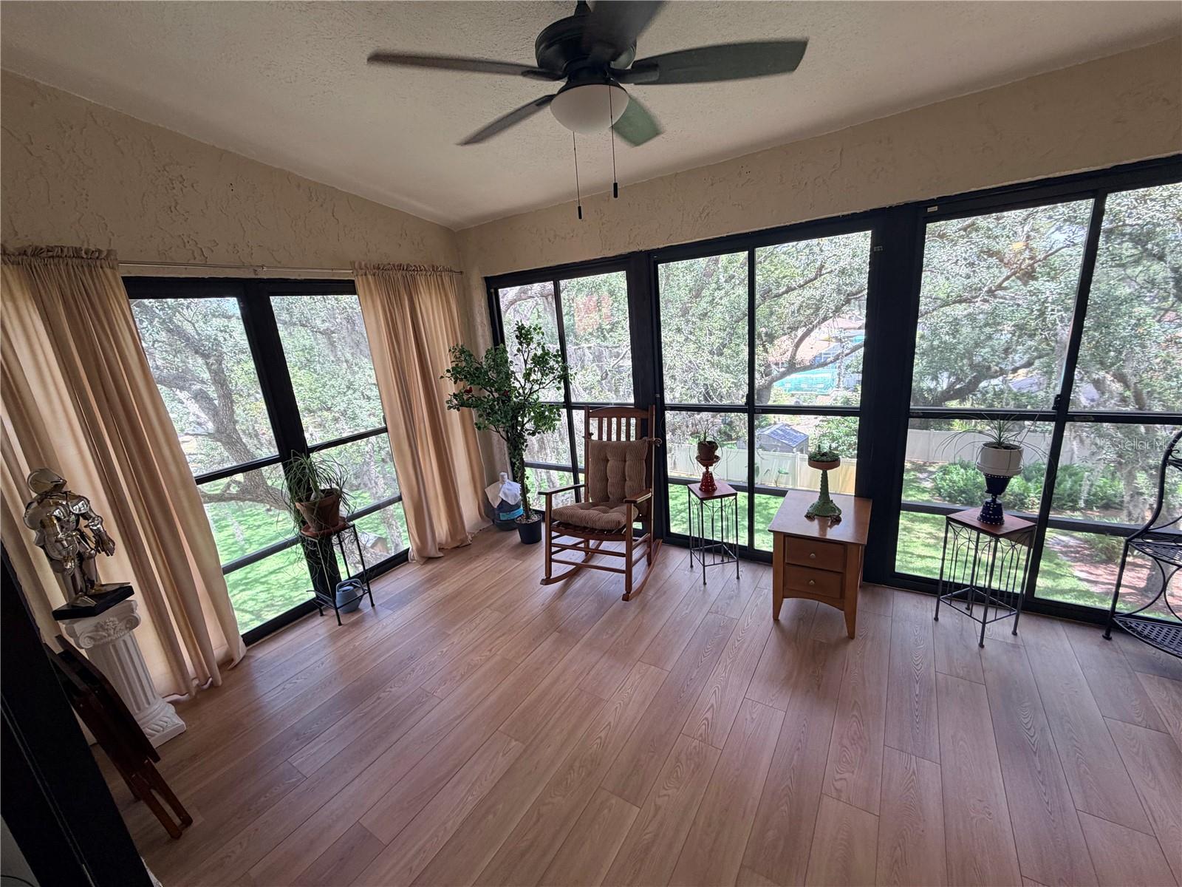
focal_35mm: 14
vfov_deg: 85.7
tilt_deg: -14.8
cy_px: 444
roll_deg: +5.8
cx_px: 591
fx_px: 478
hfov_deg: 102.1
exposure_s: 1/121
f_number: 2.2
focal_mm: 2.22
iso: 64
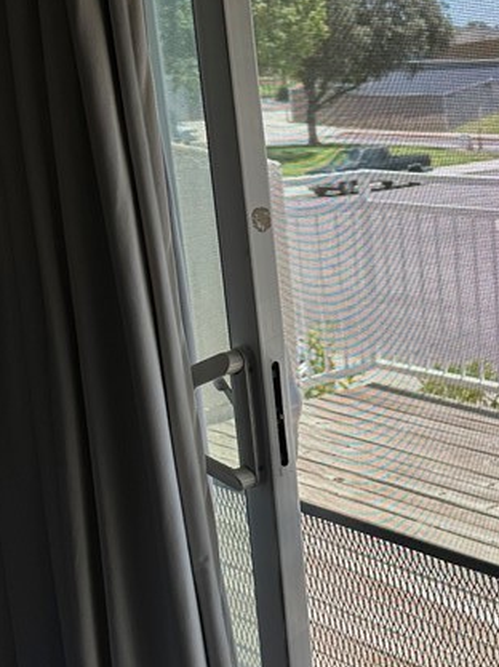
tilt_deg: -12.5
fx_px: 1136
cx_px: 526
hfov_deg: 23.5
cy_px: 337
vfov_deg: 32.7
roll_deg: +1.9
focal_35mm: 59
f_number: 1.78
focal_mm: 6.86
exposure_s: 1/745
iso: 80
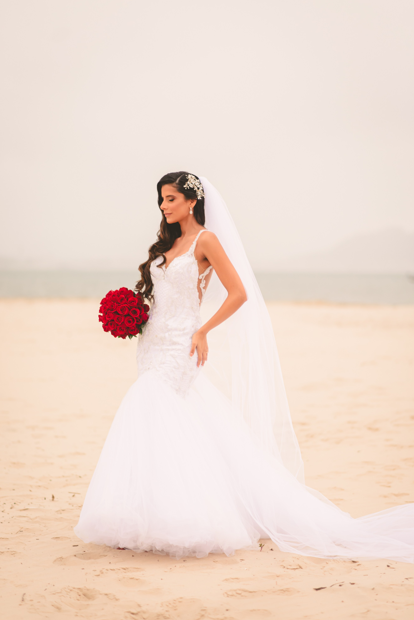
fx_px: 1482
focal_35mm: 86
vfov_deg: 23.6
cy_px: 309
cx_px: 209
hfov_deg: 15.9
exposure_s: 1/640
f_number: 2
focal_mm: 85
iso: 500
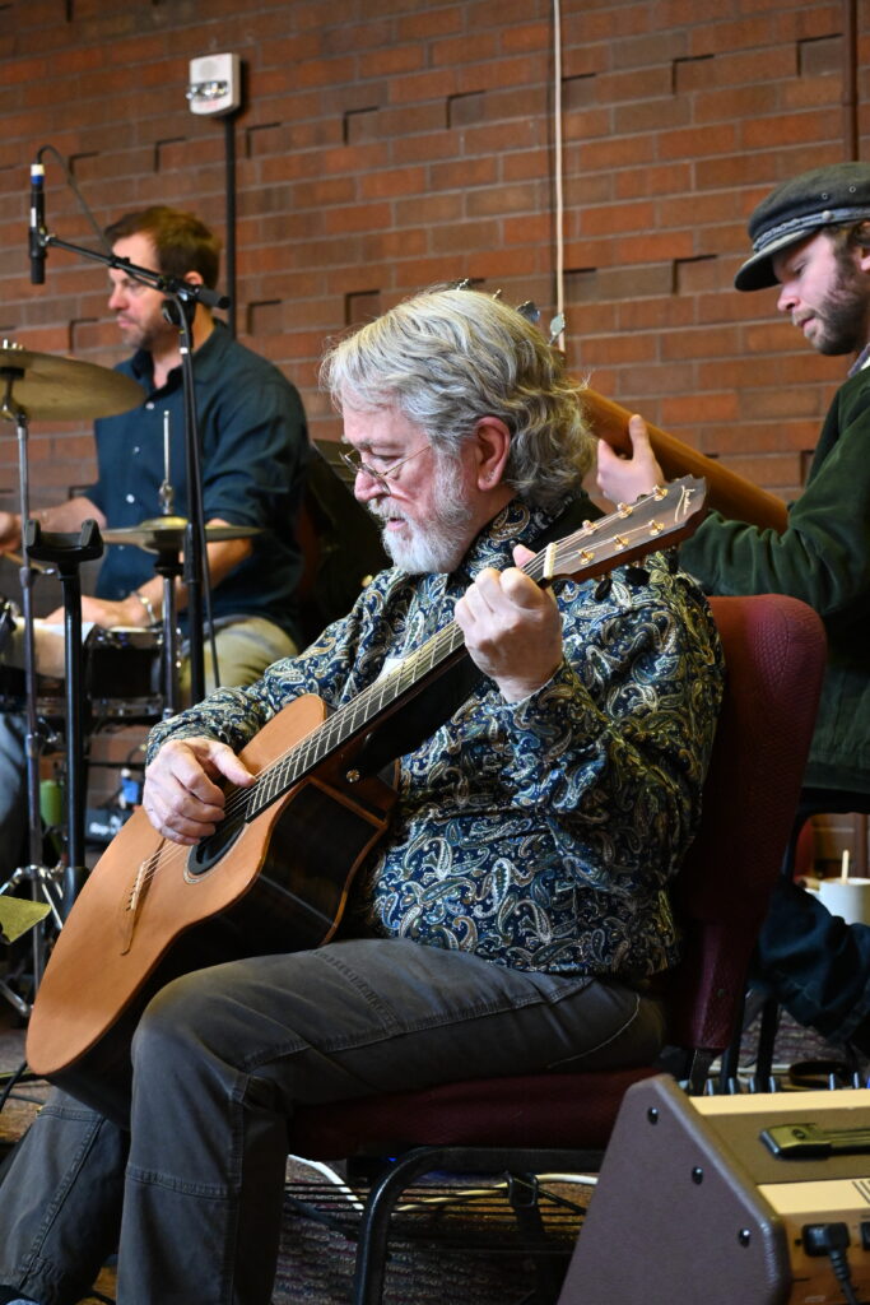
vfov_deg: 27.0
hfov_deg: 18.2
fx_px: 2718
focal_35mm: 75
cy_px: 652
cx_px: 435
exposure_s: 1/100
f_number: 4.5
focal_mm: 50
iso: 5600
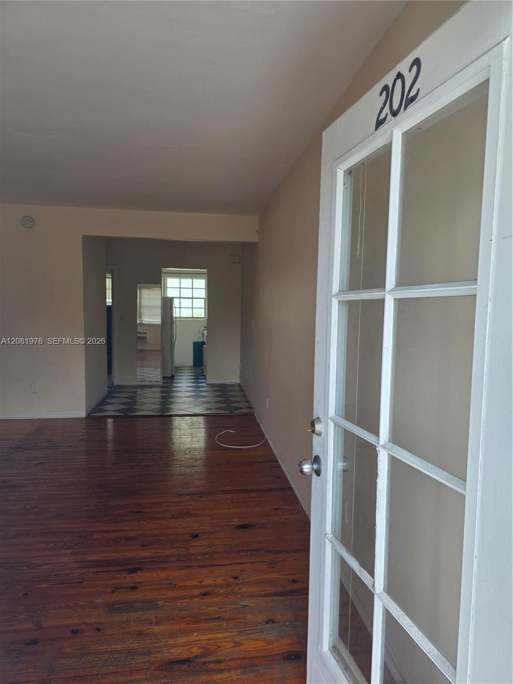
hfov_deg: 58.9
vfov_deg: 73.9
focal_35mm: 23
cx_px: 256
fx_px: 454
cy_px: 342
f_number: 1.7
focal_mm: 6.3
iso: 40
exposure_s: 1/180
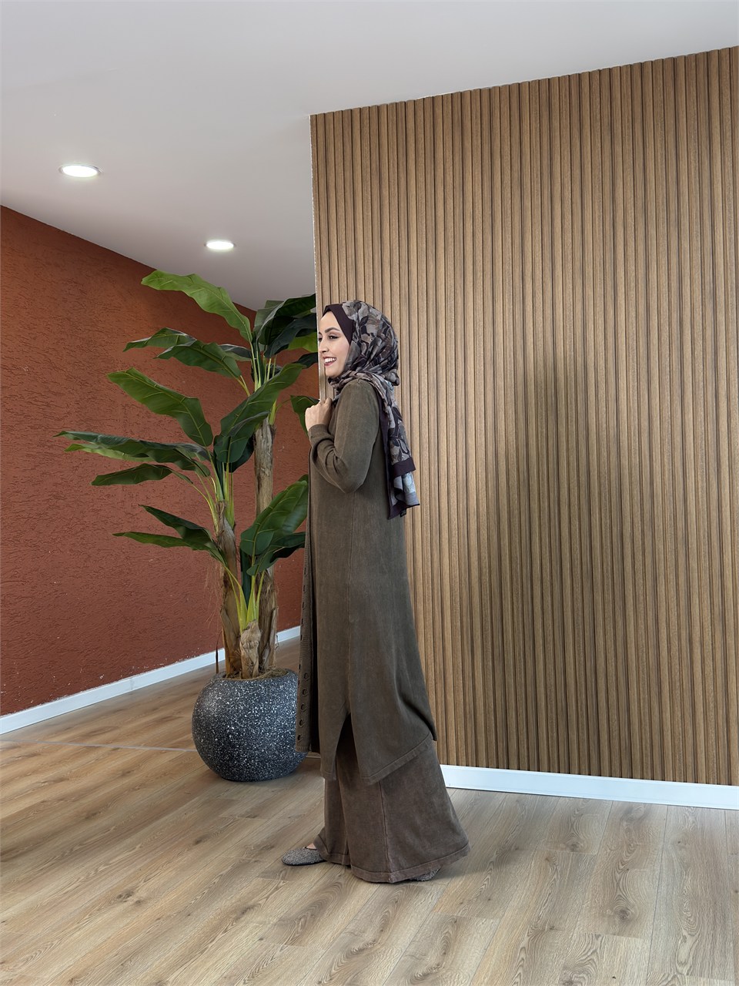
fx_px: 996
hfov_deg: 40.7
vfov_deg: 52.6
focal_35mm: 35
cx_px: 370
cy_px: 493
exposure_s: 1/129
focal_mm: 6.76
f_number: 1.78
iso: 160
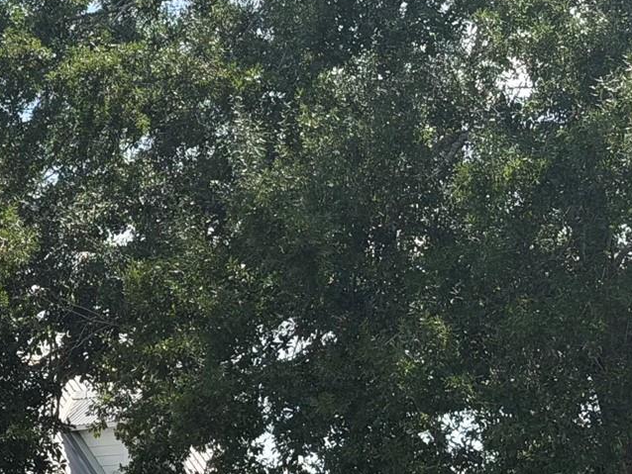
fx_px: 2813
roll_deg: +0.3
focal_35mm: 154
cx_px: -134
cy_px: 397
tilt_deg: +2.9
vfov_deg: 9.6
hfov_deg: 12.5
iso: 80
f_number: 1.78
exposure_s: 1/2415
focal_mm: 6.76
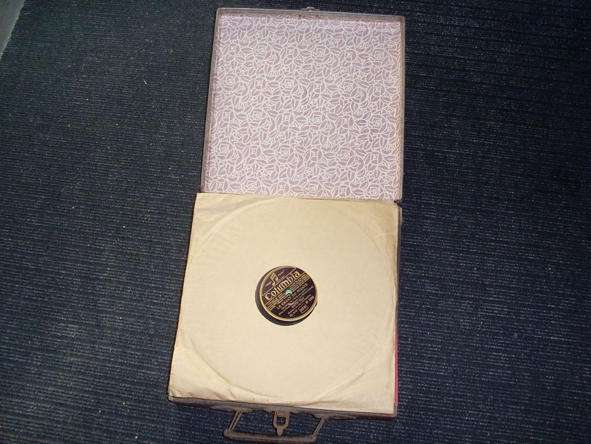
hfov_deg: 49.0
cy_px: 222
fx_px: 649
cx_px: 296
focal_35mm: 38
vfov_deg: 37.7
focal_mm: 6.3
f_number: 3
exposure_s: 1/45
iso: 100
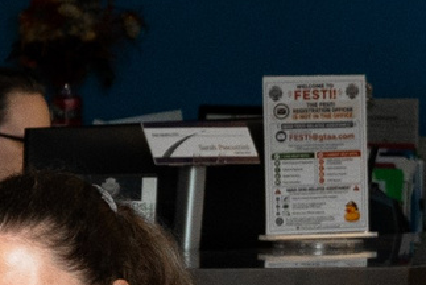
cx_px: -820
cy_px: 374
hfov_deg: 8.1
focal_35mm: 221
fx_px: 2617
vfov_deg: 6.2
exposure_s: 1/200
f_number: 2.8
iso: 1250
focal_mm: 24
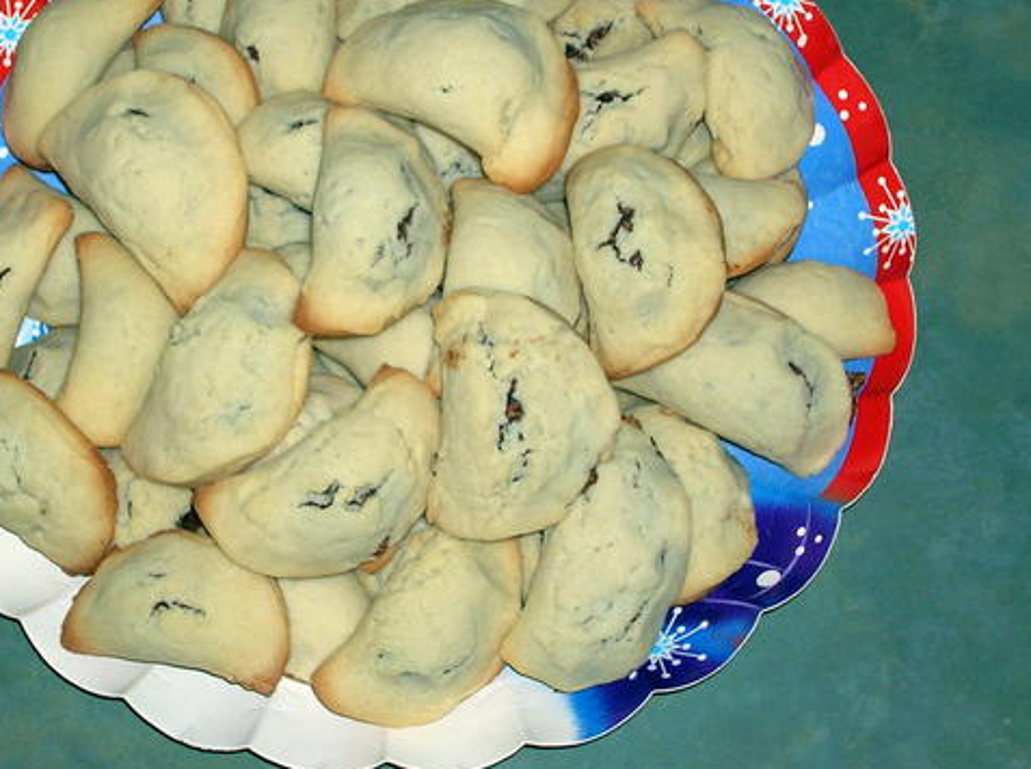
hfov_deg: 23.0
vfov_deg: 17.3
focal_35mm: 85
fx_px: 2527
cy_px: 308
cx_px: 398
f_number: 3.8
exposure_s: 1/60.1
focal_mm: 11
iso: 50
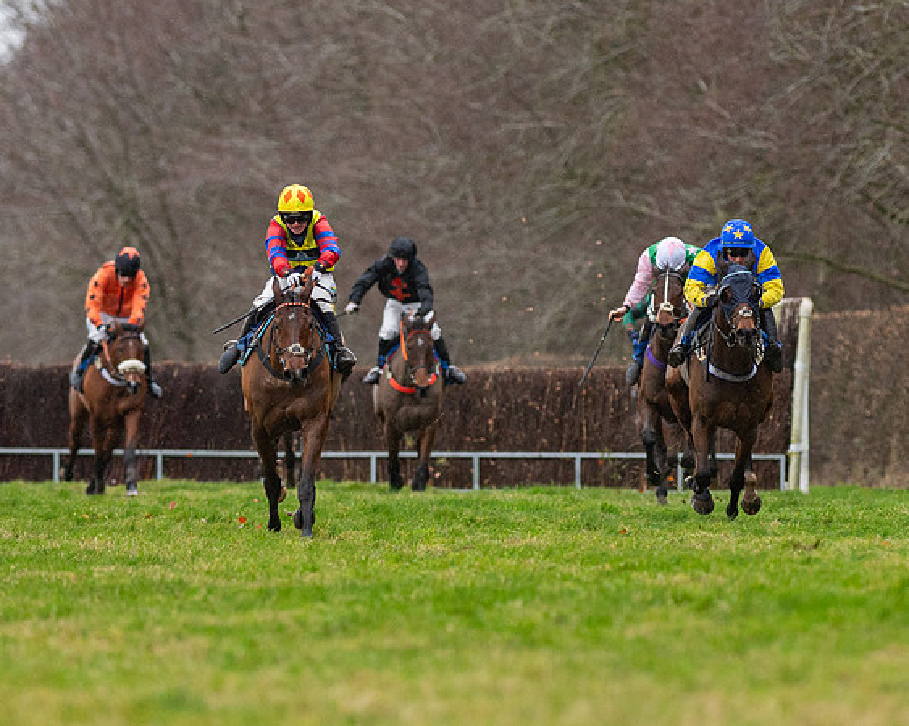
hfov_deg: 3.2
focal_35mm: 610
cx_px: 558
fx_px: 16406
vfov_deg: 2.5
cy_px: 381
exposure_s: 1/1000
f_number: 5
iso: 1000
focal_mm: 300
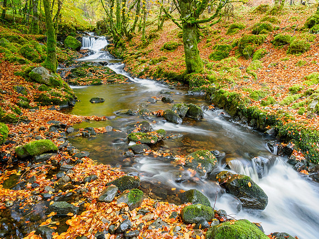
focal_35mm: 24
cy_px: 120
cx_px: 160
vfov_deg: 56.8
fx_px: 221
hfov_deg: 71.6
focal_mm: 12
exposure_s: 1.6
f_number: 7.1
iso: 200
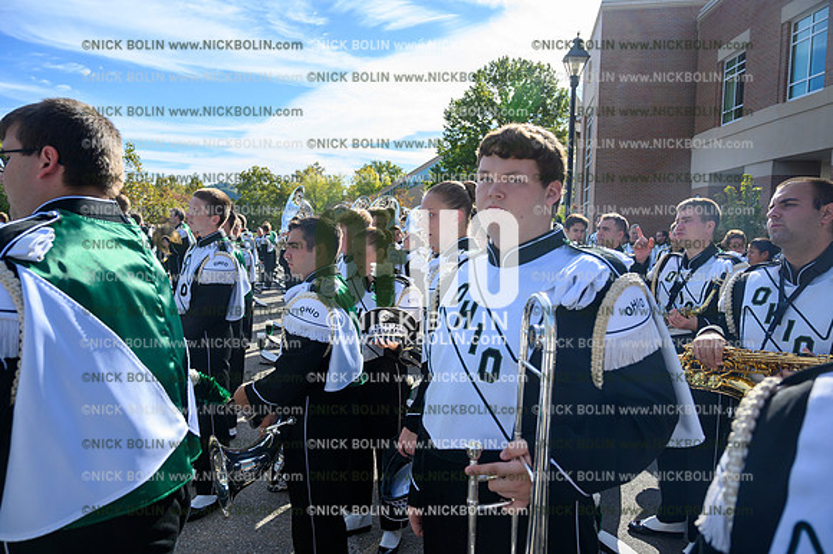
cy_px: 277
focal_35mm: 24
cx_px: 416
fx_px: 567
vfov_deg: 52.1
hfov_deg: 72.6
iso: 200
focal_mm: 24.5
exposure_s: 1/800
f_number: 5
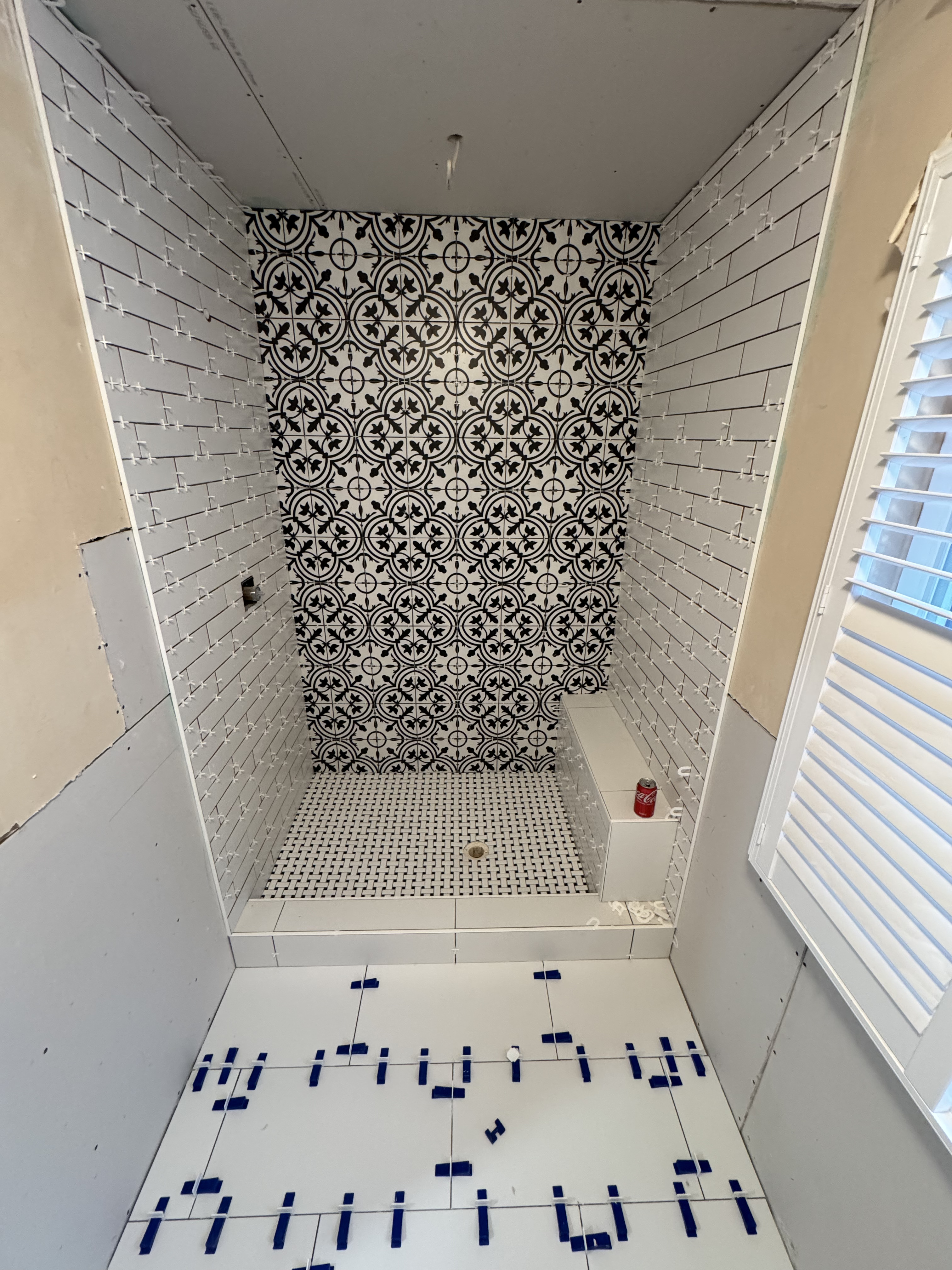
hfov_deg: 85.7
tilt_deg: -22.0
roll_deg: -1.0
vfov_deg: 102.1
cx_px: 476
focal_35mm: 14
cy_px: 635
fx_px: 513
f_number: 2.2
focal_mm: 2.22
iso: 320
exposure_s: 1/60
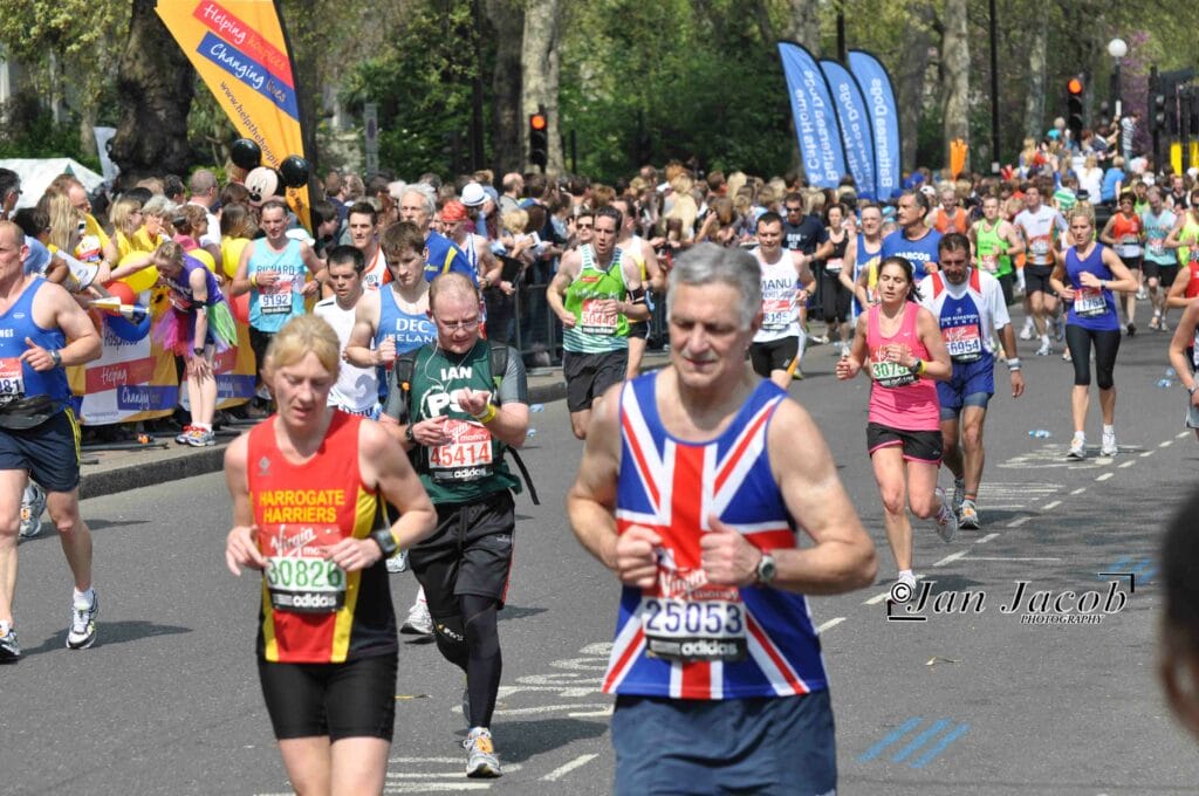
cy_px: 398
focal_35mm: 135
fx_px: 4491
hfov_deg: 15.2
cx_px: 600
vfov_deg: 10.1
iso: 400
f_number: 6.3
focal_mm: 90
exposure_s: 1/1600
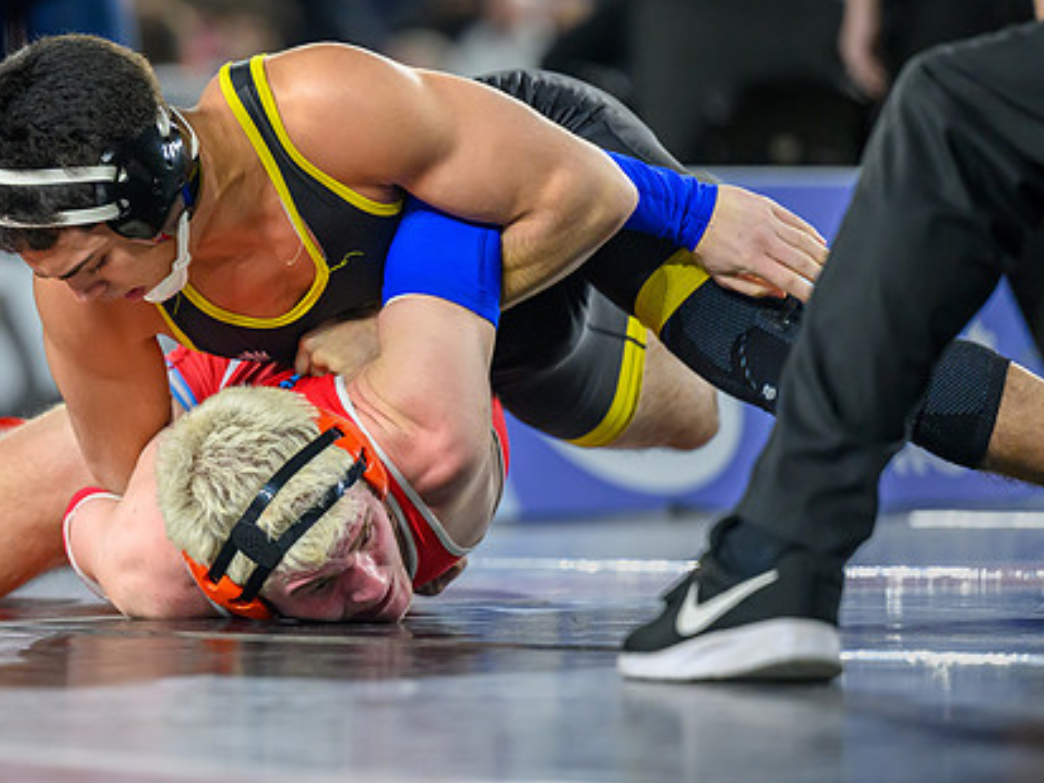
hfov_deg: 6.4
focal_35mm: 311
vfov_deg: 4.8
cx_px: 211
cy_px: 348
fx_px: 9382
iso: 2500
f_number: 2.8
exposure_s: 1/800
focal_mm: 175
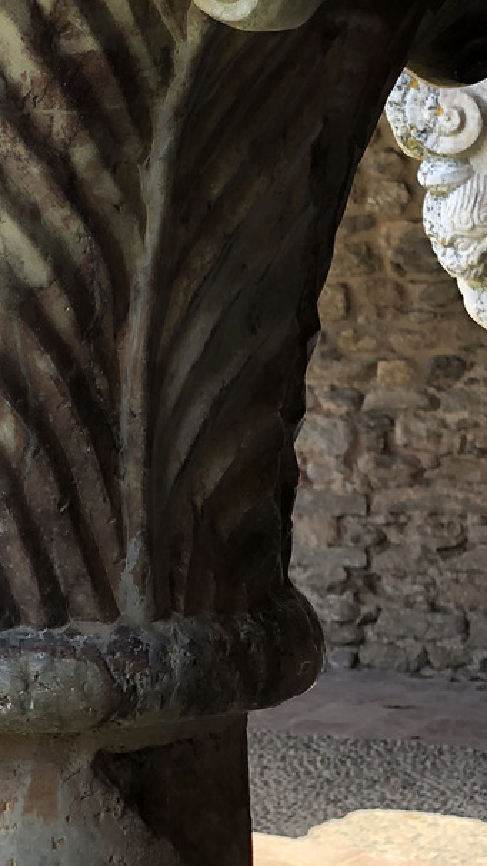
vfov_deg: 18.7
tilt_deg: +5.5
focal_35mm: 112
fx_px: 2574
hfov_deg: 10.6
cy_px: 47
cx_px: -123
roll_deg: -0.5
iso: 16
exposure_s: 1/190
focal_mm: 6
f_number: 2.4
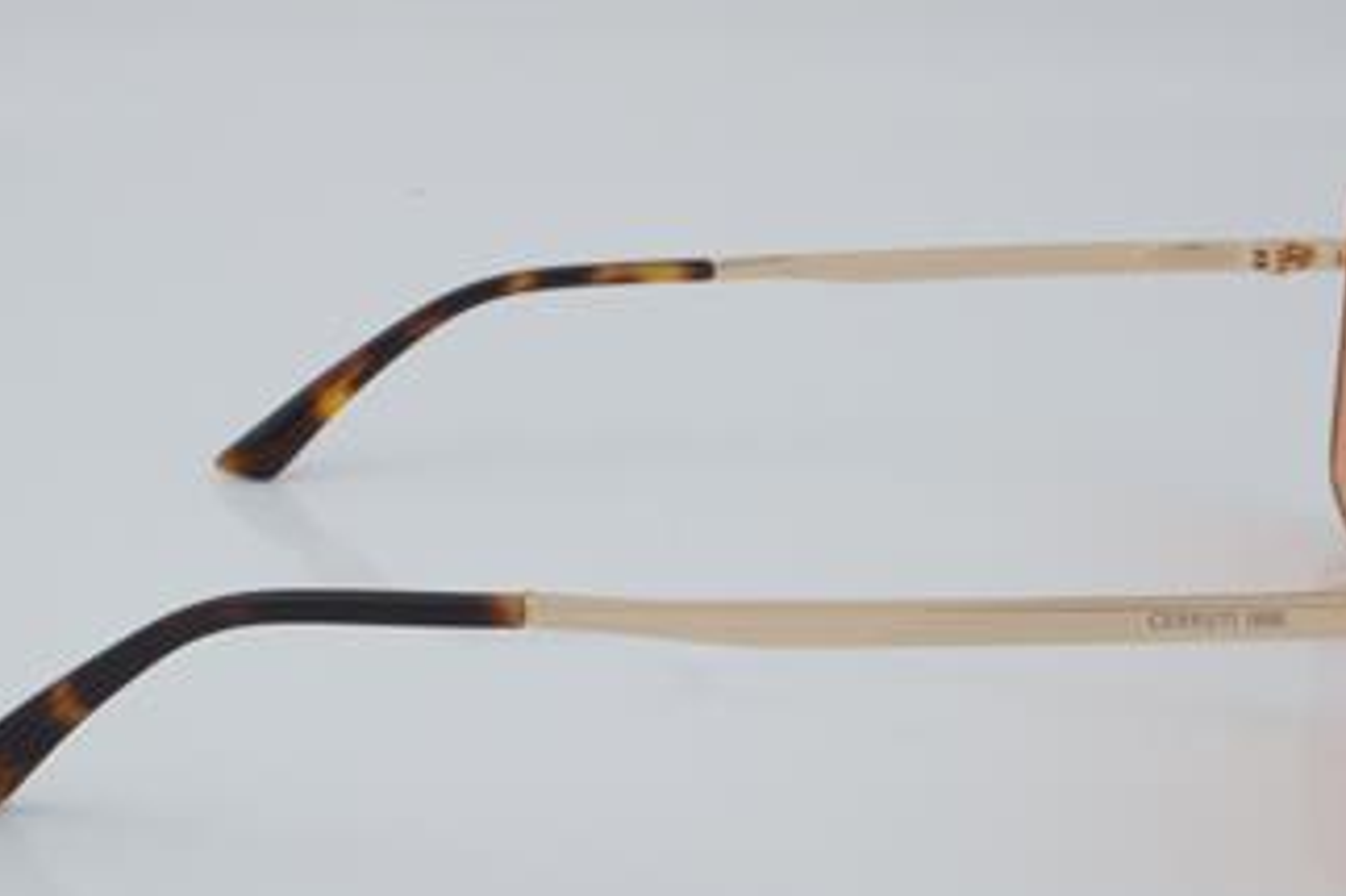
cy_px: 504
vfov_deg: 14.7
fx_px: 3475
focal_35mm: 93
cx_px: 725
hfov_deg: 21.9
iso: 100
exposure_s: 1/3
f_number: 32
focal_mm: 50
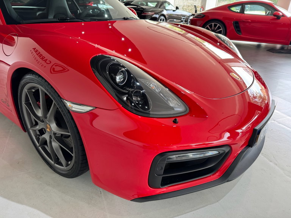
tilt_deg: -26.4
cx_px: 146
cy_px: 109
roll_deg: -2.5
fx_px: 202
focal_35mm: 24
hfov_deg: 71.6
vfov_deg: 56.8
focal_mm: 6.76
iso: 125
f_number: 1.78
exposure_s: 1/121
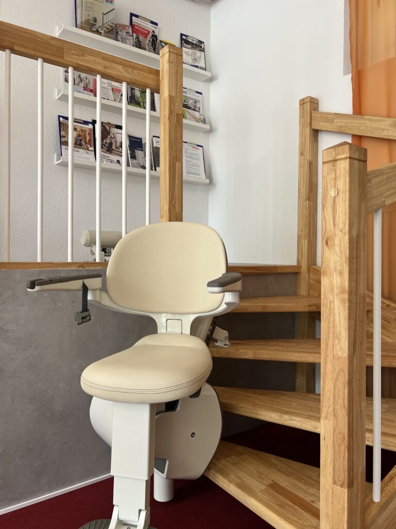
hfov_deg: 53.1
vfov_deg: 67.3
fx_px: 397
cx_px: 198
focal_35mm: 26
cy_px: 264
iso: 80
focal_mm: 5.7
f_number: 1.5
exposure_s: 1/121
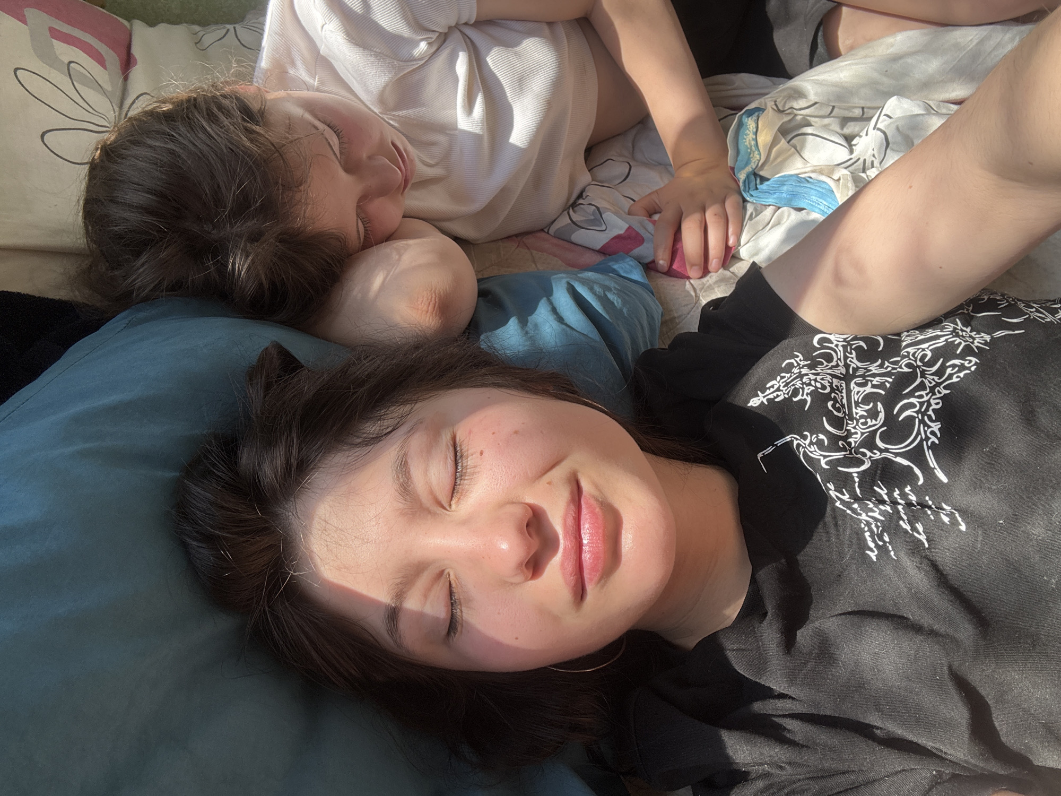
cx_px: 530
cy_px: 398
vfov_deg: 58.9
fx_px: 705
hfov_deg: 73.9
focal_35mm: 23
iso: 20
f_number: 1.9
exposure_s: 1/146
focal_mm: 2.69
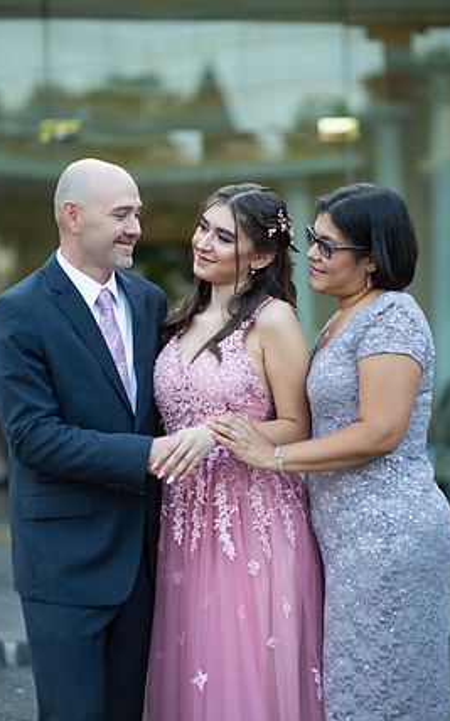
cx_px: 230
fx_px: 1788
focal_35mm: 91
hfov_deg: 14.3
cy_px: 377
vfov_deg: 22.8
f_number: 2
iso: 250
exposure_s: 1/500
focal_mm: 85
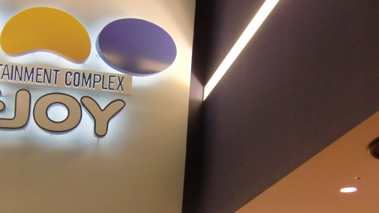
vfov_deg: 21.5
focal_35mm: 53
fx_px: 533
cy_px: 232
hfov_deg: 39.0
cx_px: 153
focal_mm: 5.2
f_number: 3.5
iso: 400
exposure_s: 1/20
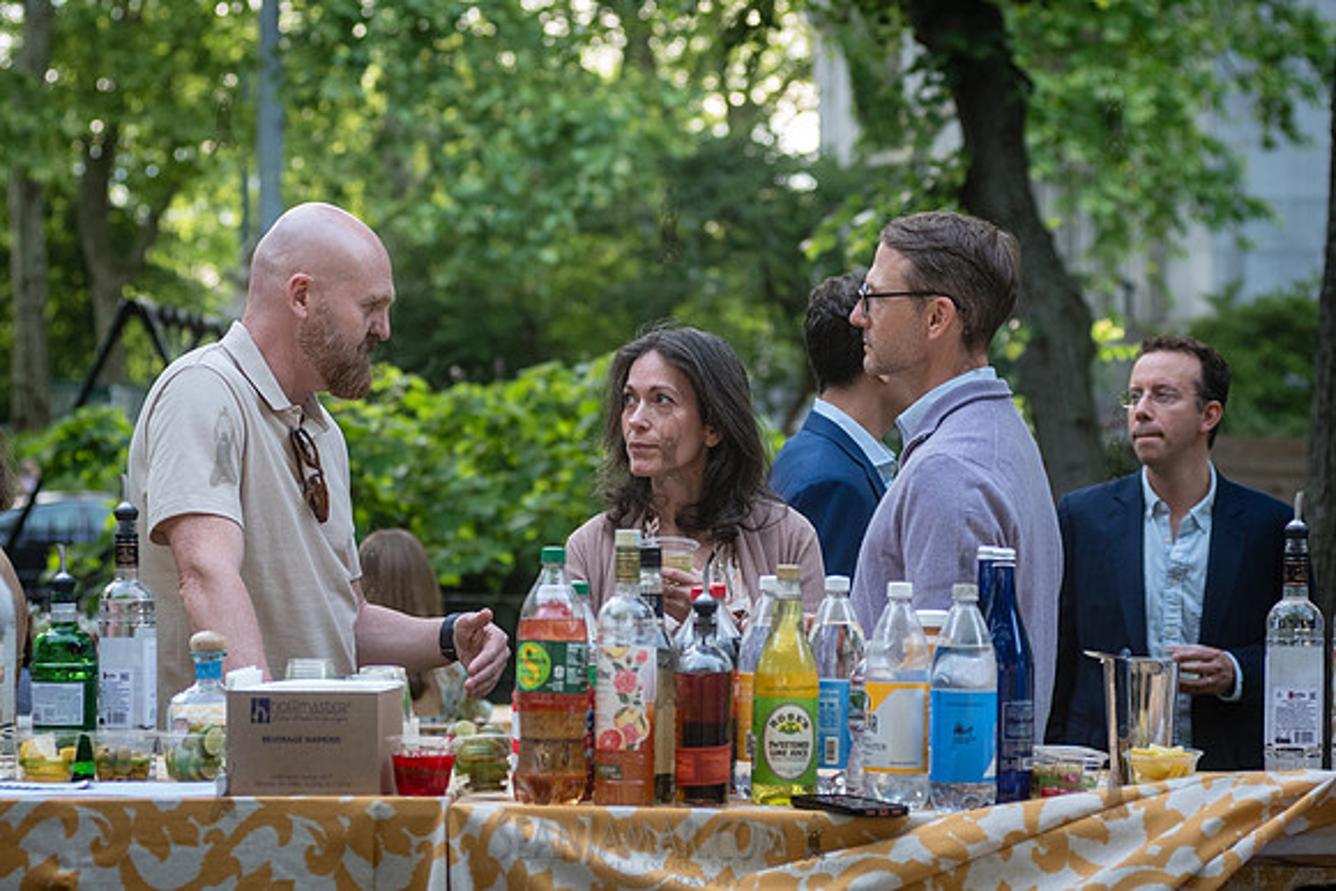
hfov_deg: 17.3
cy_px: 423
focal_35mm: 118
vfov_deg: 11.6
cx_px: 692
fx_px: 4388
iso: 1000
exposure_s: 1/640
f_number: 4
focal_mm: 80
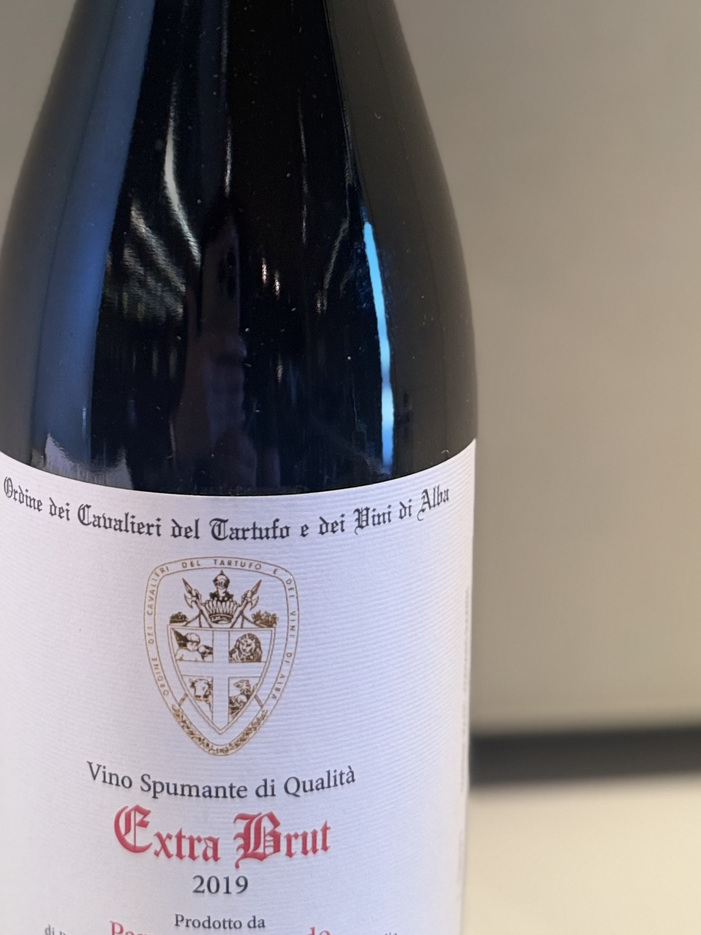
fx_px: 1512
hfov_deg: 25.9
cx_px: 217
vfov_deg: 33.2
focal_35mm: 56
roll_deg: -1.1
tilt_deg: -8.4
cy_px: 164
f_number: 1.78
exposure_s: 1/100
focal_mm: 6.76
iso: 125
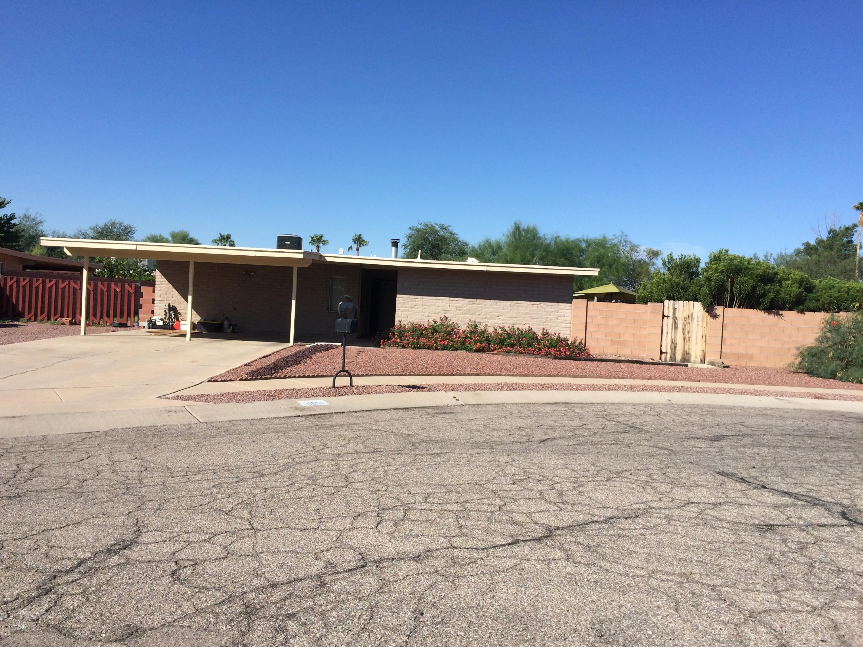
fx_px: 723
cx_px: 432
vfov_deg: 48.2
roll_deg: -3.0
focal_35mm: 29
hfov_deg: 61.7
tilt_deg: -4.4
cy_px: 324
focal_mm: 4.15
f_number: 2.2
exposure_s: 1/2564
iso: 32
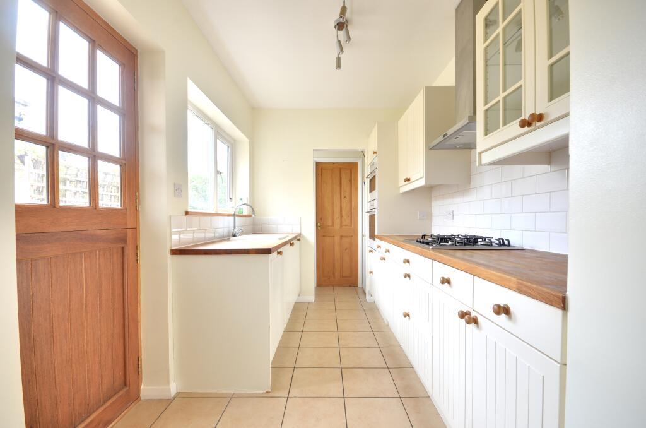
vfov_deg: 77.1
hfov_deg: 100.5
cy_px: 214
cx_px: 323
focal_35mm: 15
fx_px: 269
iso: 200
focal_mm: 10
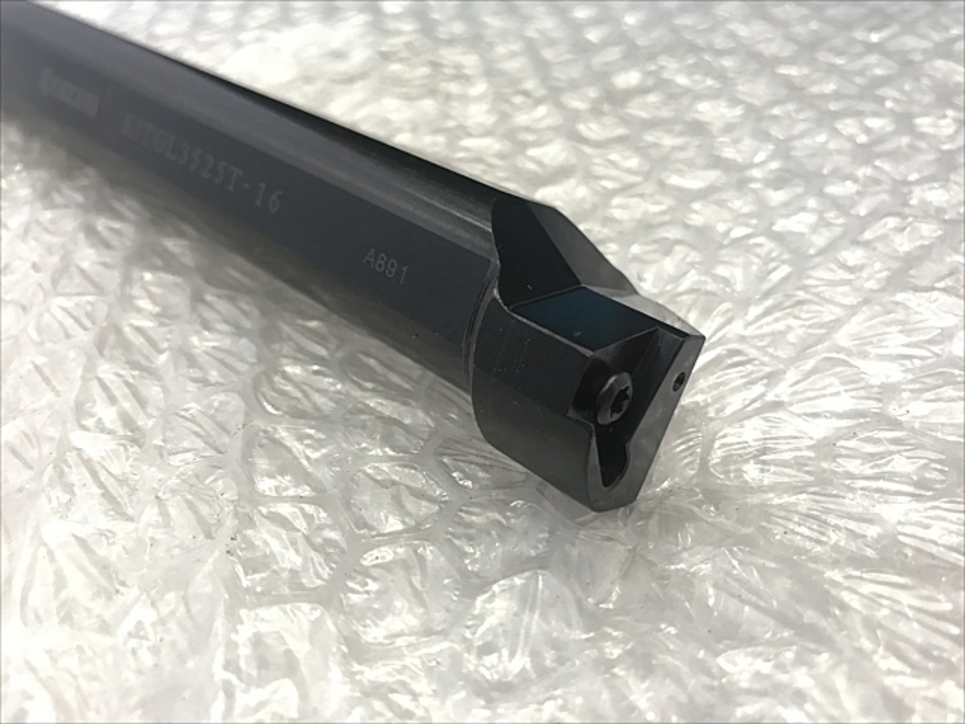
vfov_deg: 49.7
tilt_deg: -38.2
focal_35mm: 28
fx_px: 781
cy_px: 362
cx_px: 482
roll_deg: +2.3
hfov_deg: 63.4
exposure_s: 1/20
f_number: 1.8
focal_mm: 3.99
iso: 40
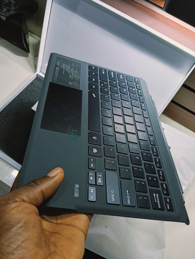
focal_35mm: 27
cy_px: 130
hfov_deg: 51.5
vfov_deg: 65.2
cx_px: 98
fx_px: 202
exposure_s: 1/33.3
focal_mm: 3.98
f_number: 1.8
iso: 320
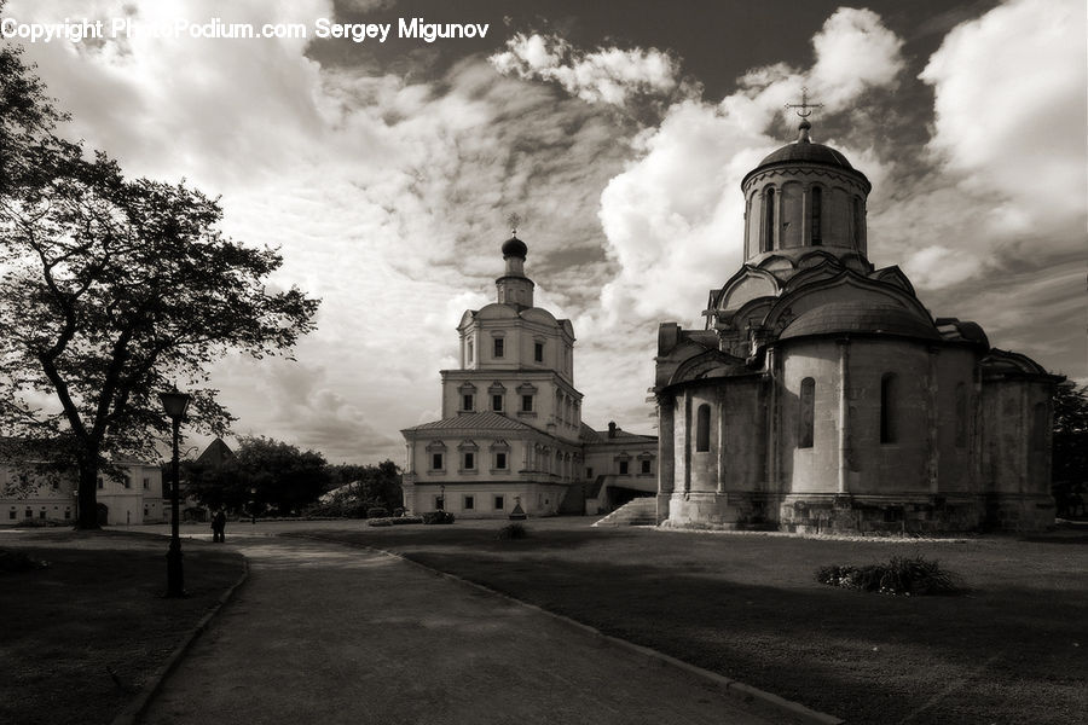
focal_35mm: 16
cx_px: 544
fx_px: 484
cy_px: 362
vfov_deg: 73.7
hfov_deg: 96.7
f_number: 16
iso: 200
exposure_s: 1/200
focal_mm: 16
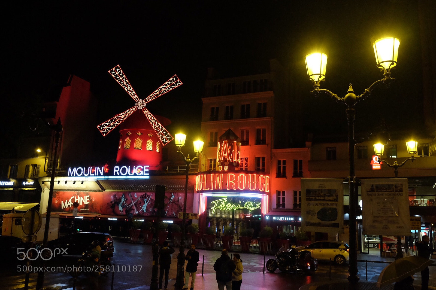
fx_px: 387
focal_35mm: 32
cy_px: 145
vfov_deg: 41.1
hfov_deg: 58.7
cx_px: 218
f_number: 4
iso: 4000
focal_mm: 21.4
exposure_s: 1/180
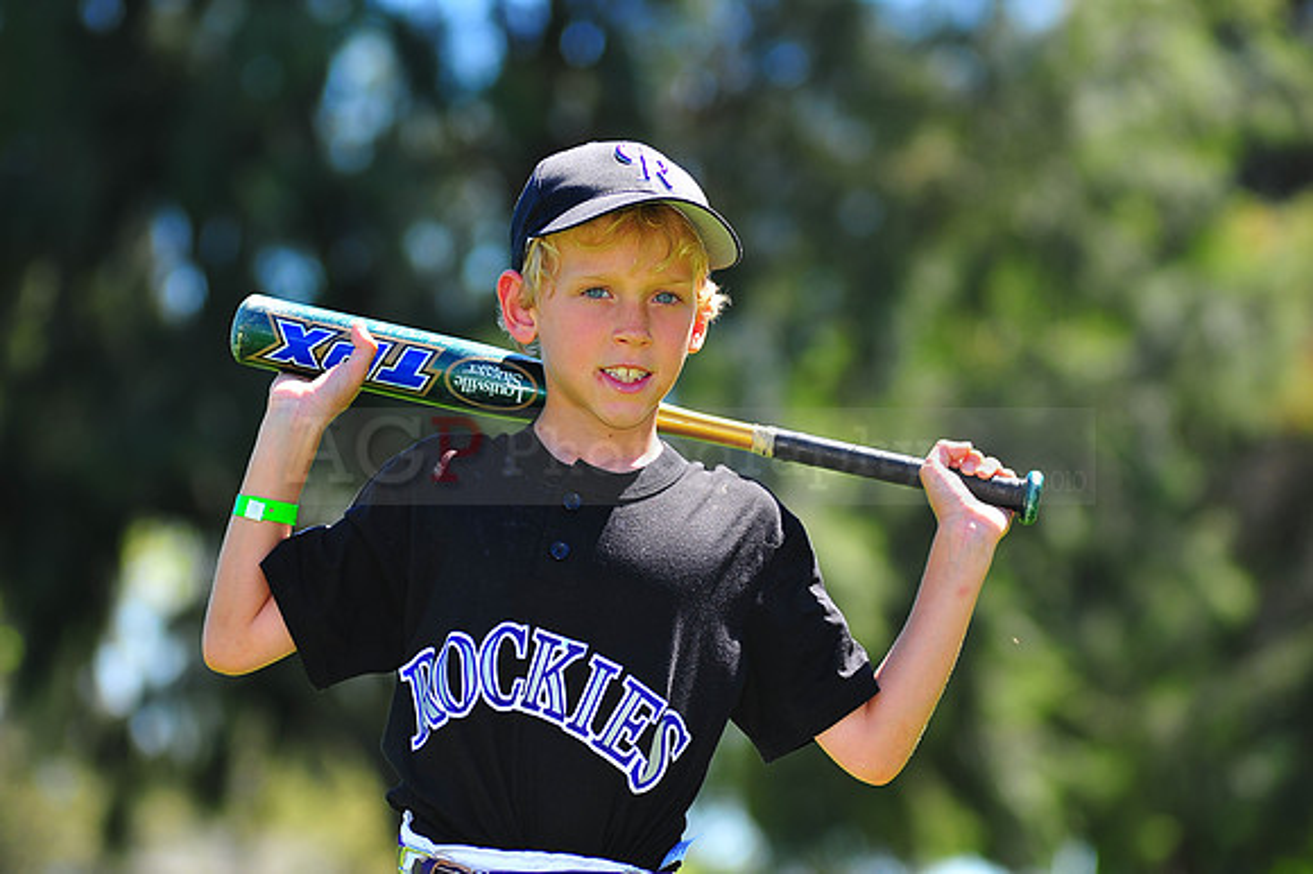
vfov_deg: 7.6
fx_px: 6561
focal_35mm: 180
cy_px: 437
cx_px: 656
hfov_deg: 11.4
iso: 200
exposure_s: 1/320
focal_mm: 180
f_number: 5
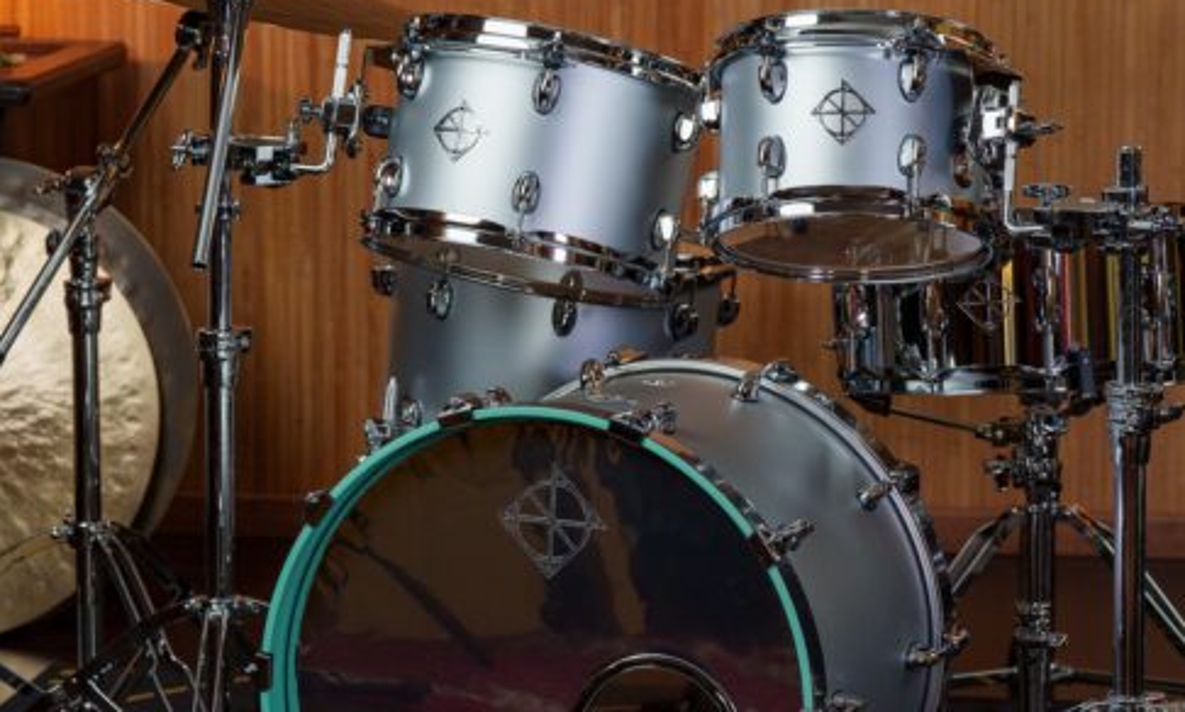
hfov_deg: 15.2
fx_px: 4441
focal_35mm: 139
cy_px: 219
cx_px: 660
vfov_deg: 9.2
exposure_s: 1/25
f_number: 5.6
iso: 640
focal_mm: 85
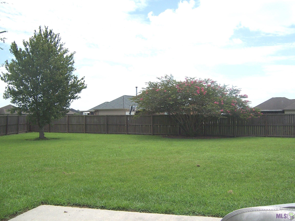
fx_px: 281
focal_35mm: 33
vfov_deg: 42.9
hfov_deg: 55.4
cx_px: 148
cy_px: 110
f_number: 3.4
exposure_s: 1/1000
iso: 80
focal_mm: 5.5
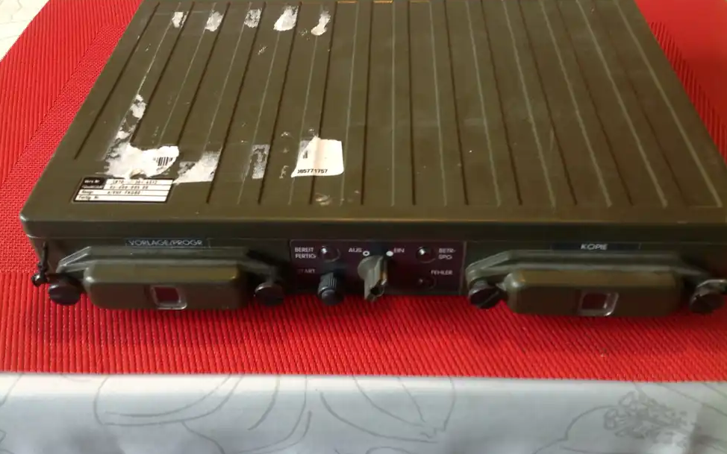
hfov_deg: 51.5
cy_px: 223
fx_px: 753
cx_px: 355
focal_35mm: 38
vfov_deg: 33.6
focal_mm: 4.28
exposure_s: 1/15
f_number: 2.4
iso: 64
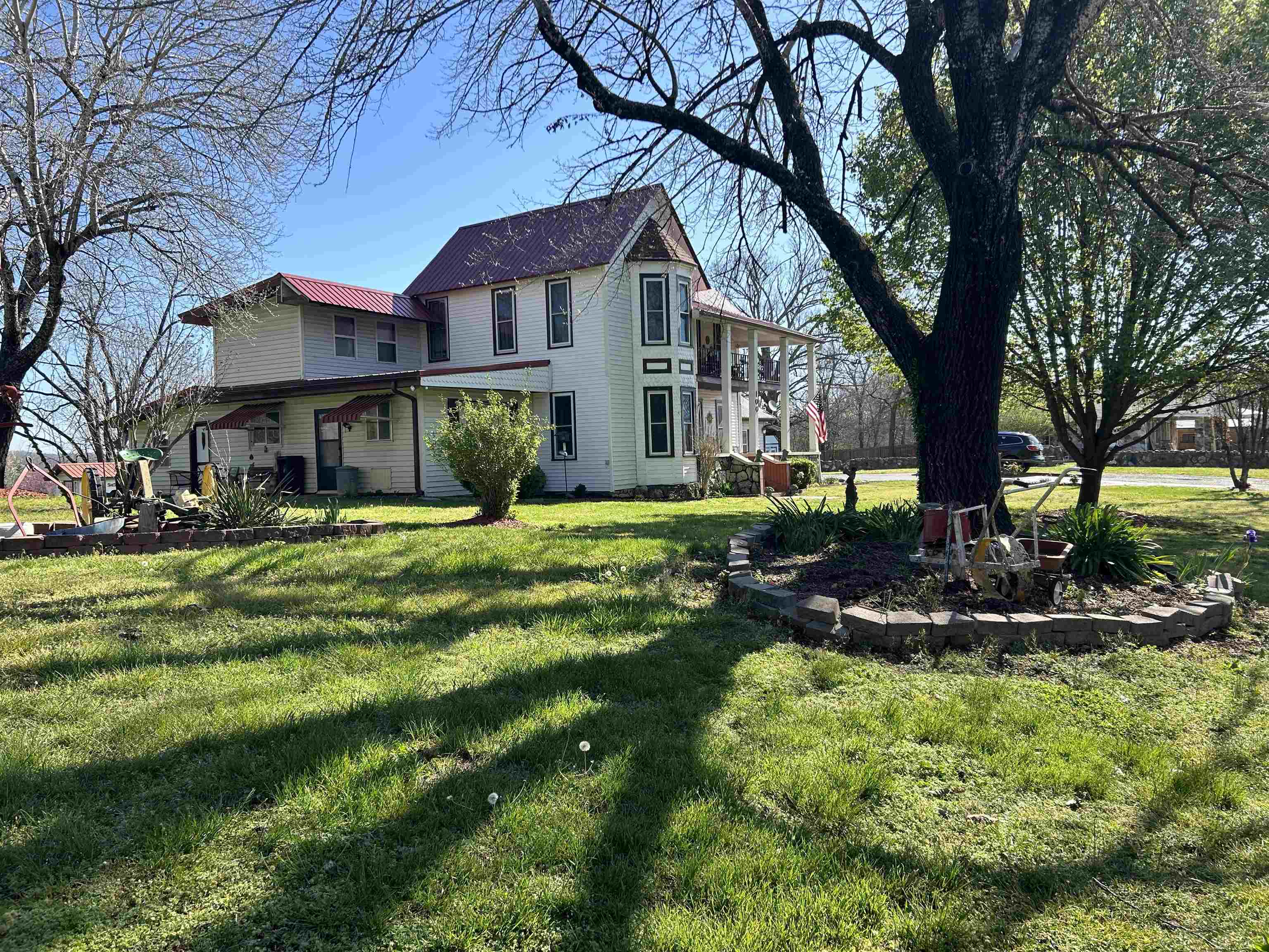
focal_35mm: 26
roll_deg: +2.0
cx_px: 634
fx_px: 953
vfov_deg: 53.1
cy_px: 476
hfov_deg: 67.3
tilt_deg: +0.4
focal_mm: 5.7
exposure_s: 1/1468
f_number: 1.5
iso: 50
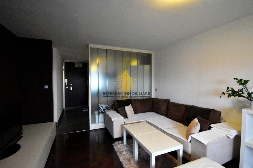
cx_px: 126
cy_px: 84
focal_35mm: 15
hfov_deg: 100.4
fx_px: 105
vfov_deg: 77.3
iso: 6400
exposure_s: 1/125
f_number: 4.5
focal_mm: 10
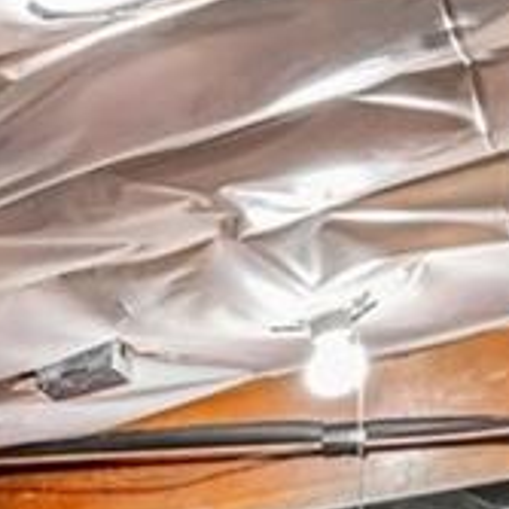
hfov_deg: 9.9
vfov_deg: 12.8
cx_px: -1152
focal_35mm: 114
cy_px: 1091
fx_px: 1896
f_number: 10
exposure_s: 1/2
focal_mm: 14
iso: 400
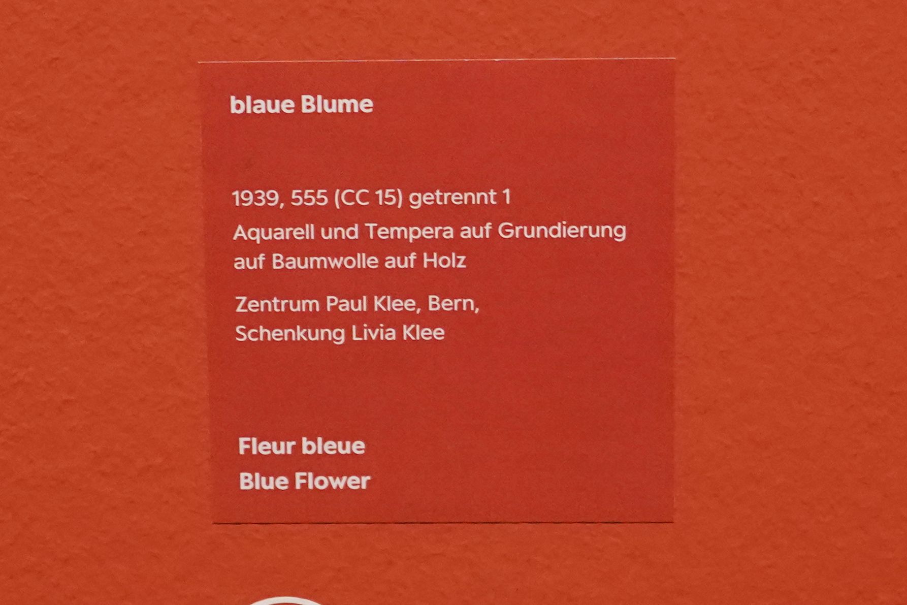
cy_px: 302
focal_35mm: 24
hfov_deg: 73.7
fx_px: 605
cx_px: 454
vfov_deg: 53.1
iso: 3200
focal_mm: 24
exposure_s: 1/80
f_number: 3.5
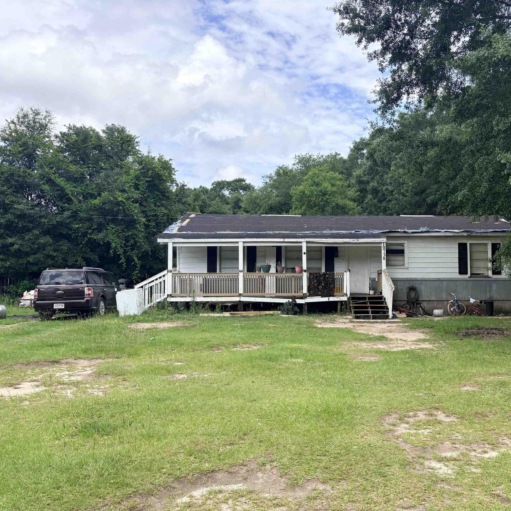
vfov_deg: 52.5
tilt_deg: +3.7
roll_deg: +0.5
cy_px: 258
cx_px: 332
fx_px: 518
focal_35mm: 31
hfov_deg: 51.7
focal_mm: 5.96
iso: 50
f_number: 1.6
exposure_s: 1/2451
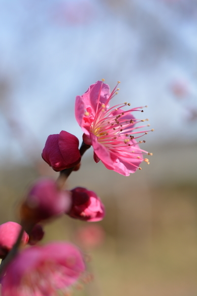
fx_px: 492
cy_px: 148
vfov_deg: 33.4
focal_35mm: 60
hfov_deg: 22.6
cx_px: 98
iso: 100
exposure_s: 1/200
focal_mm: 40
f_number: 7.1
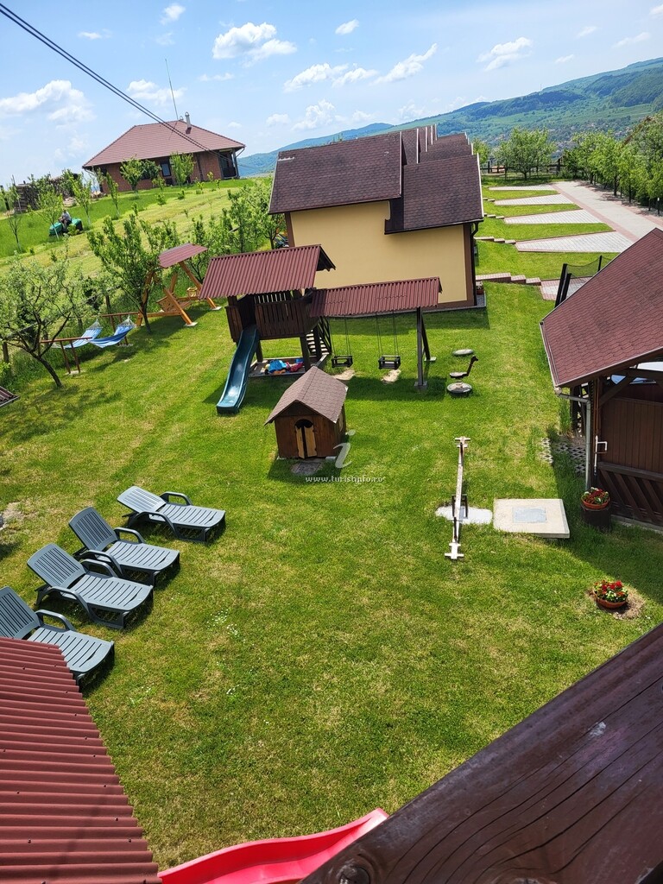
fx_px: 664
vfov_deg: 67.3
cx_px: 332
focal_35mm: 26
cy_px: 442
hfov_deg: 53.1
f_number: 1.8
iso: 40
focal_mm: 5.4
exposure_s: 1/2140
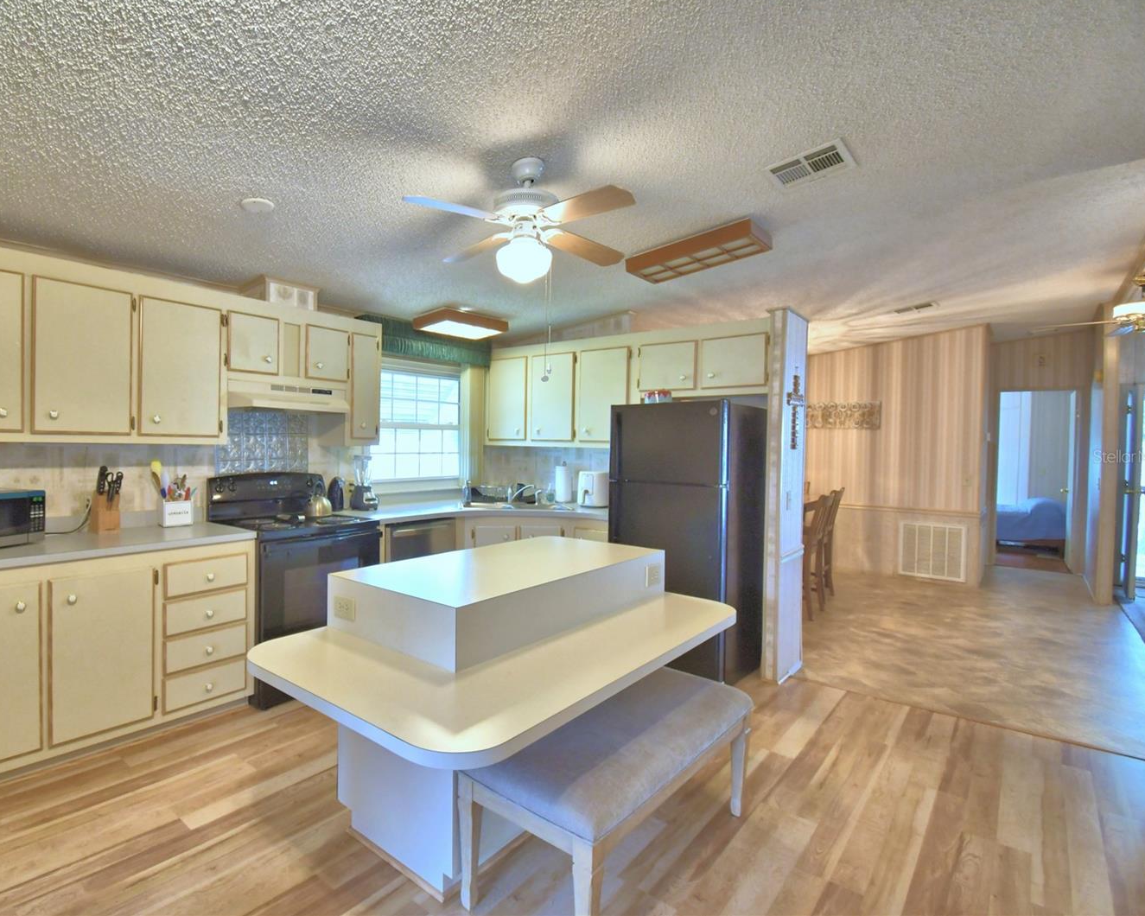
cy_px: 456
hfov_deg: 88.9
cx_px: 479
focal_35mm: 17
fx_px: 576
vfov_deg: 77.0
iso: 640
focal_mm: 10
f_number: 4.5
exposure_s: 1/30
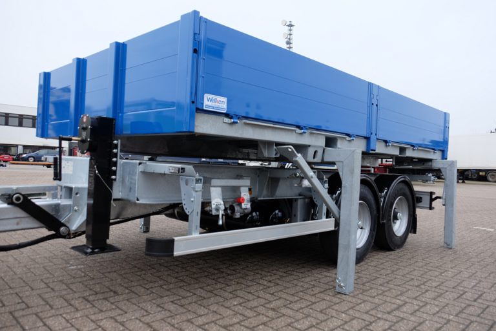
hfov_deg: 67.4
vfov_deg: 47.9
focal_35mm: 27
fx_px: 372
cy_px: 166
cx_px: 248
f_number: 3.5
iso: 400
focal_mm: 18
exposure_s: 1/140
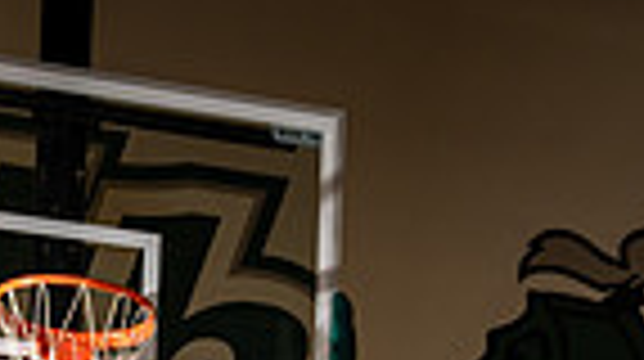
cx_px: 329
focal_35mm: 112
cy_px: 918
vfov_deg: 9.4
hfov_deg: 19.1
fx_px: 1910
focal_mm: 34
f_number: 5.6
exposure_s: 1/250
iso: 400
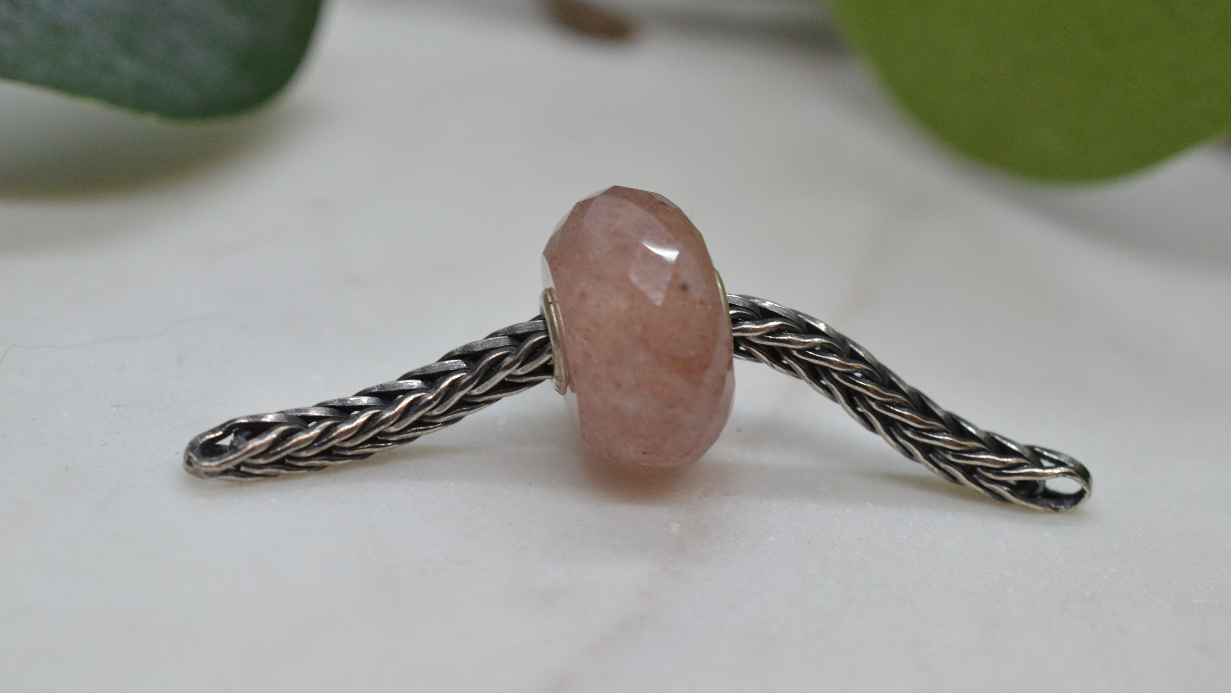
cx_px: 618
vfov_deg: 19.1
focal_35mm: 63
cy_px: 341
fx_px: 2056
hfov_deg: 33.3
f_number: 9
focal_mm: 40
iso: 1000
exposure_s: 1/250
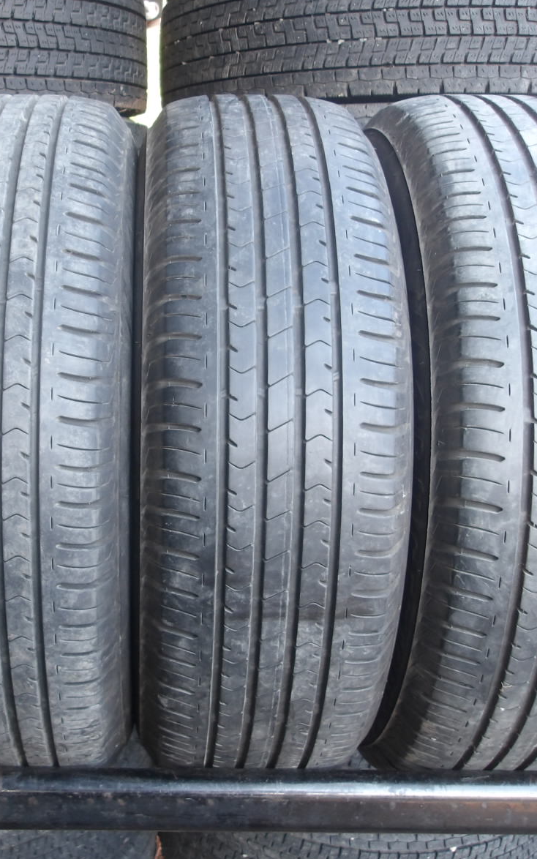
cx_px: 132
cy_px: 429
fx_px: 913
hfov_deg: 32.1
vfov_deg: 50.4
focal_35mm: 39
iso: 133
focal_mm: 4.9
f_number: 3
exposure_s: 1/30
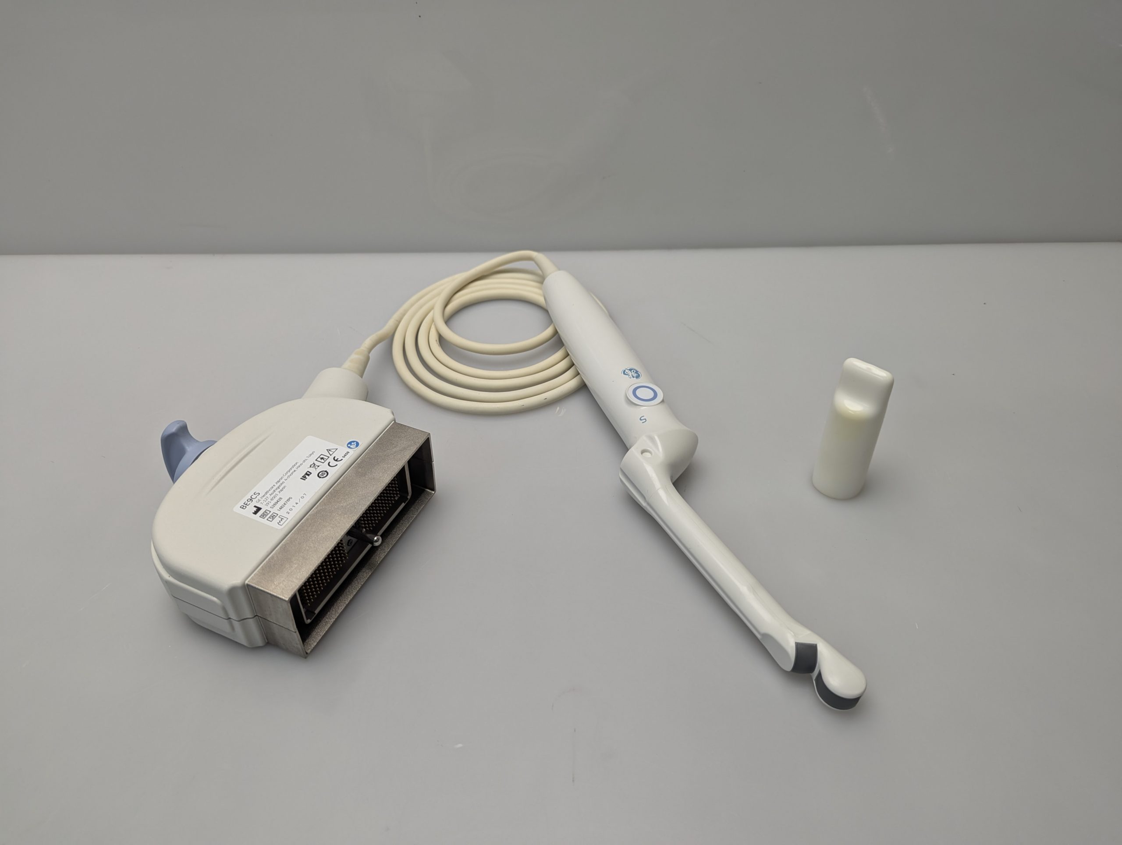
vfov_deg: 56.9
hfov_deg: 71.5
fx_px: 779
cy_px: 422
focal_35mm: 24
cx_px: 561
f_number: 1.85
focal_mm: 6.81
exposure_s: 1/100
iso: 61
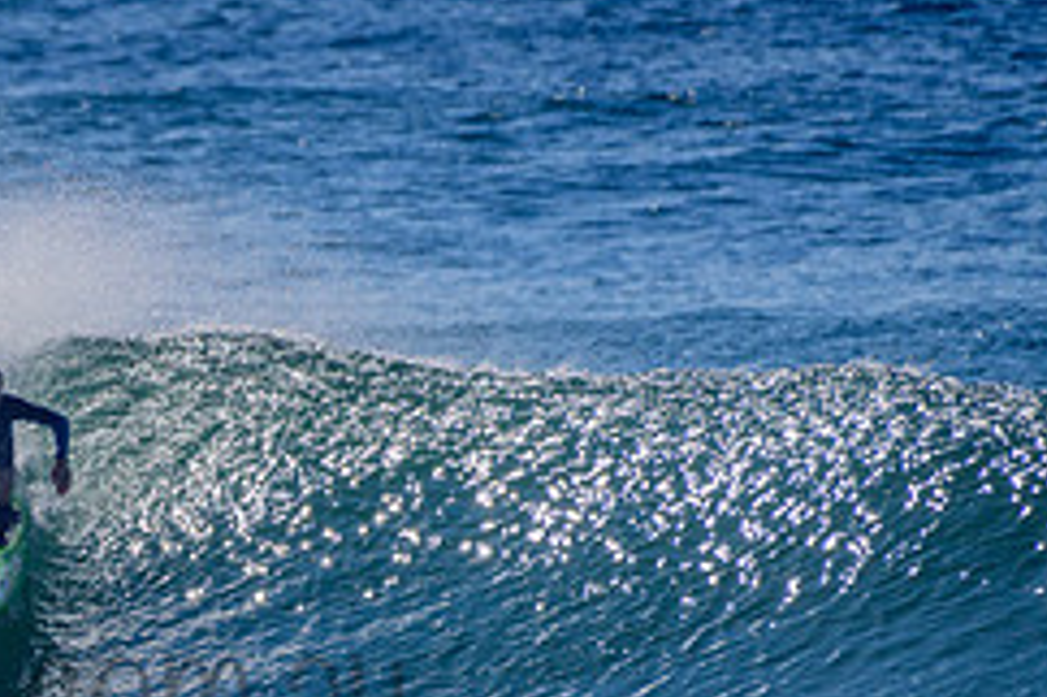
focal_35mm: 1459
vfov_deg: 0.9
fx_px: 42402
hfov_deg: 1.4
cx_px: -66
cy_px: 618
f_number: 5.6
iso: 140
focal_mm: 500
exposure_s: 1/2000
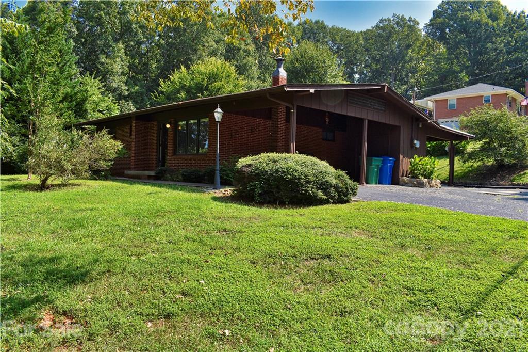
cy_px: 176
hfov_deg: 67.4
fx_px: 396
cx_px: 264
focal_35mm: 27
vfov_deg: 47.9
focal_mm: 18
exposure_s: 1/200
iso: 100
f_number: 9
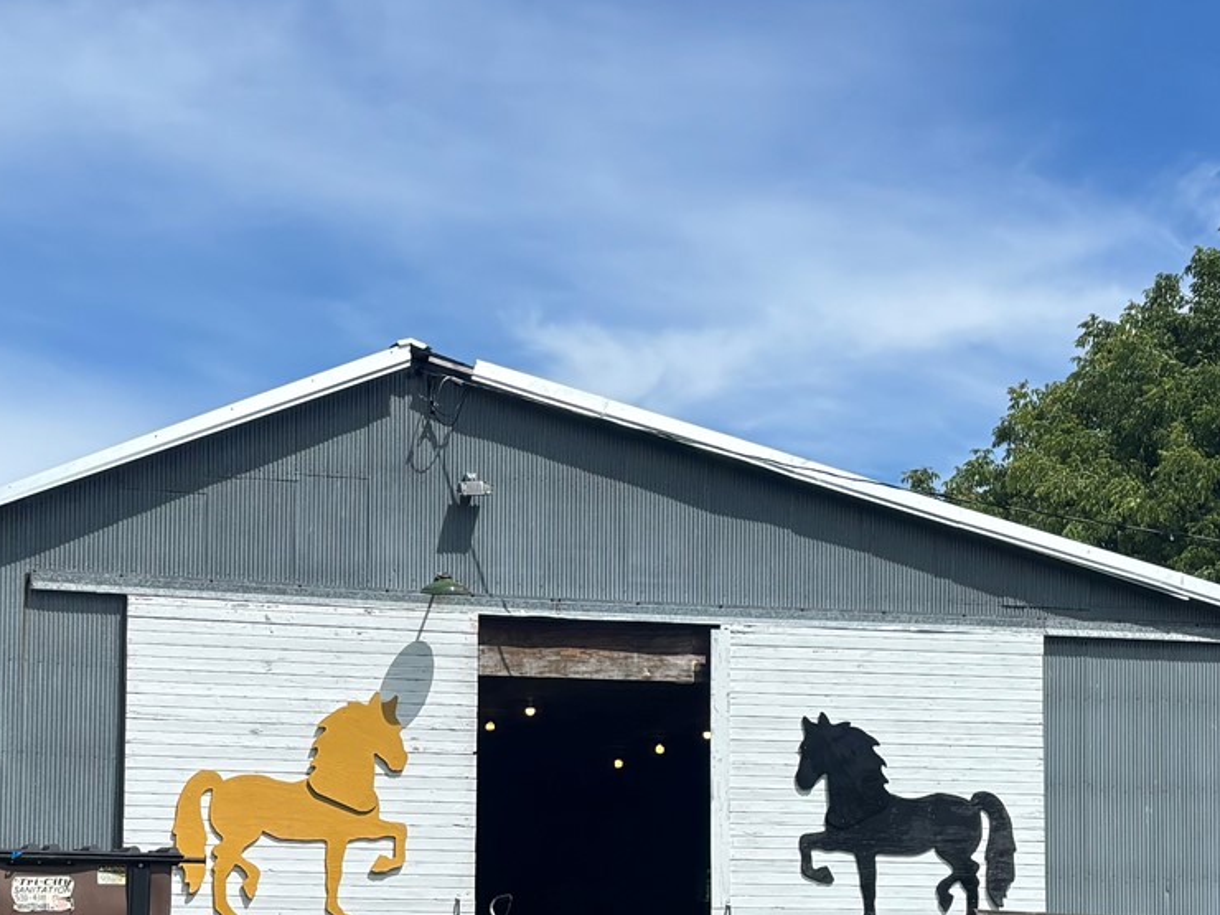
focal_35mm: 72
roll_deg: -1.6
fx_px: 2538
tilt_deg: +5.2
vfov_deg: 20.1
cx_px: 429
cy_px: 785
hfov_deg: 26.9
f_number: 1.6
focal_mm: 5.96
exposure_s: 1/4082
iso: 50
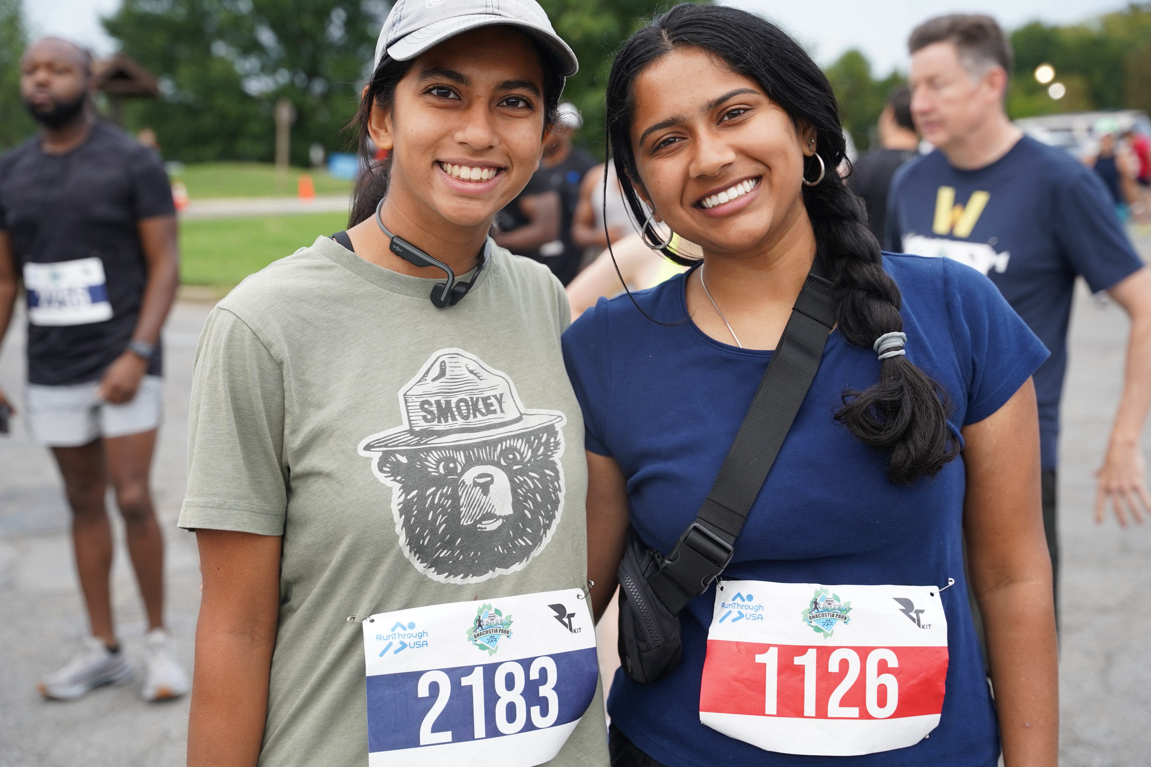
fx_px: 1595
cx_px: 576
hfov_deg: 39.7
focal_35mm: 50
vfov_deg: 27.0
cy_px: 384
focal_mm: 49.9
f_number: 4
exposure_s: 1/160
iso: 500
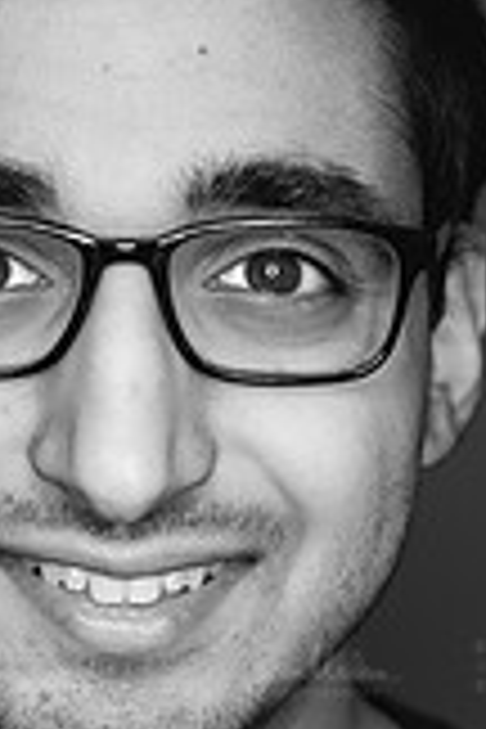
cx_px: 72
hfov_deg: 5.8
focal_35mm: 236
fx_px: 4779
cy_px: 598
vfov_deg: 8.7
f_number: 3.5
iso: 2000
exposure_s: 1/250
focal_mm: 85
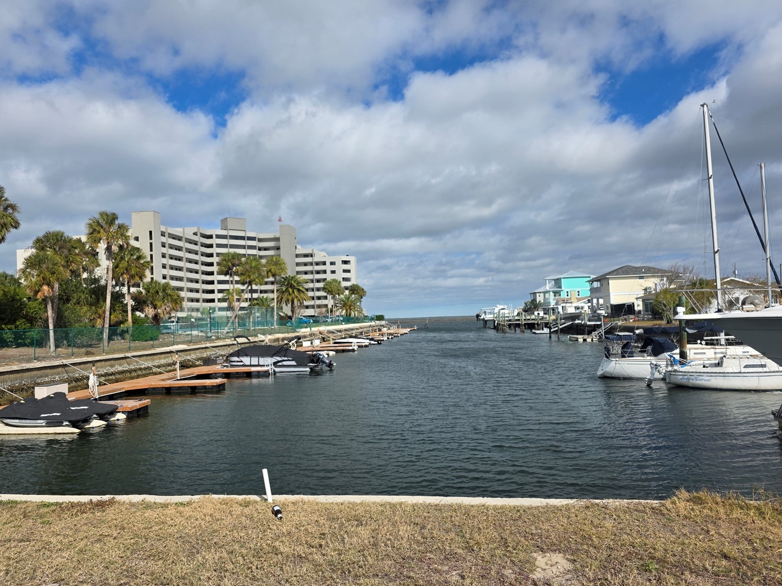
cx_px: 399
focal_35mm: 24
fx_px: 542
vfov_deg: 56.8
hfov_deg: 71.6
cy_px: 300
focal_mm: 6.3
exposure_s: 1/7944
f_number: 1.7
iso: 80
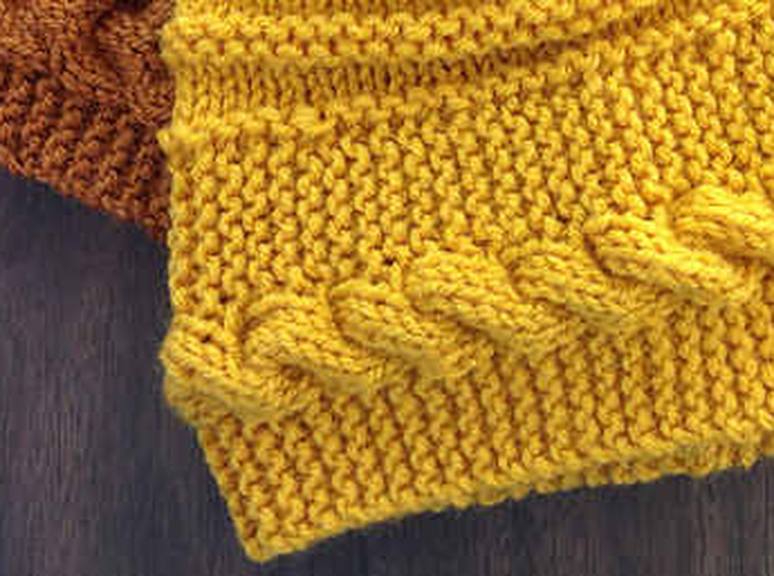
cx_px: 529
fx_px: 1450
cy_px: 87
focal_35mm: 65
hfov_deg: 29.6
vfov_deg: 22.1
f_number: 2.4
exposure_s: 1/15
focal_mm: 4.28
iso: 64
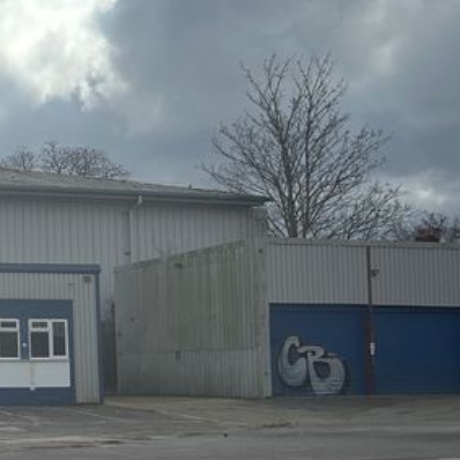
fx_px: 1353
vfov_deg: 19.2
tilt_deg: +2.9
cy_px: 300
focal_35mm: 90
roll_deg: +1.7
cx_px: -280
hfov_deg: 17.0
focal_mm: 5.7
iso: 50
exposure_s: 1/10309
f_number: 1.5
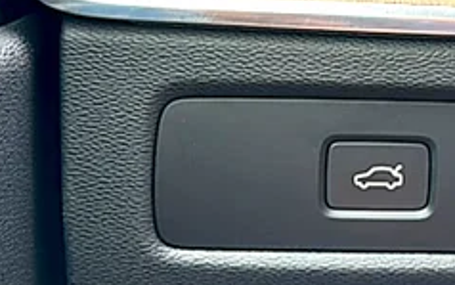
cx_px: 384
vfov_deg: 16.1
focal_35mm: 78
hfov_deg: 25.8
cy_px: -56
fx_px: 968
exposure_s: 1/123
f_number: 1.78
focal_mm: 6.86
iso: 64
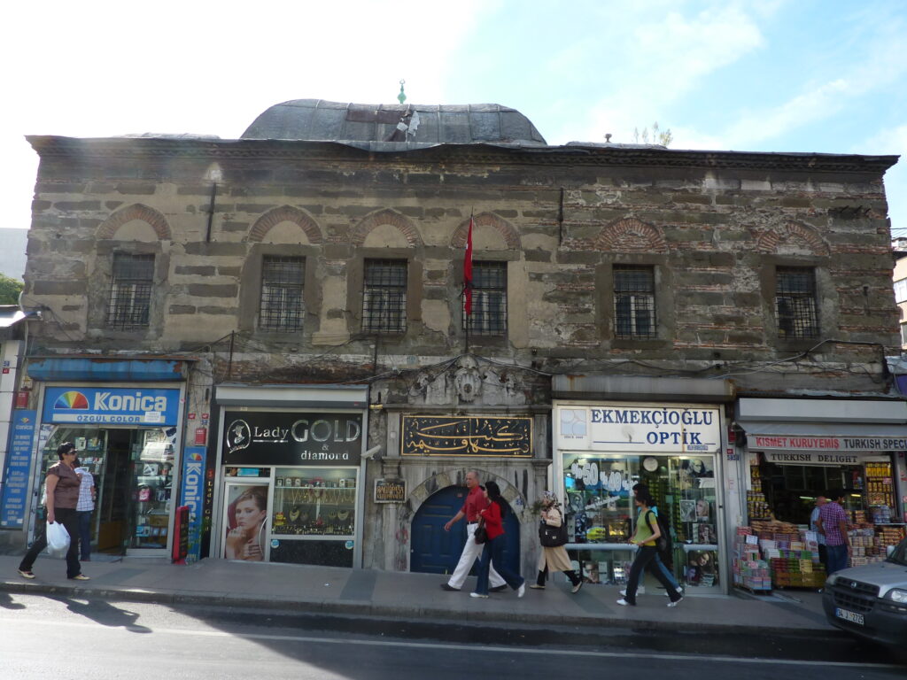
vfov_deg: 54.9
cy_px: 340
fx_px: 655
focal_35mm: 25
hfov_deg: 69.4
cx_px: 454
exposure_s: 1/200
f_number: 4
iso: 80
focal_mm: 4.1
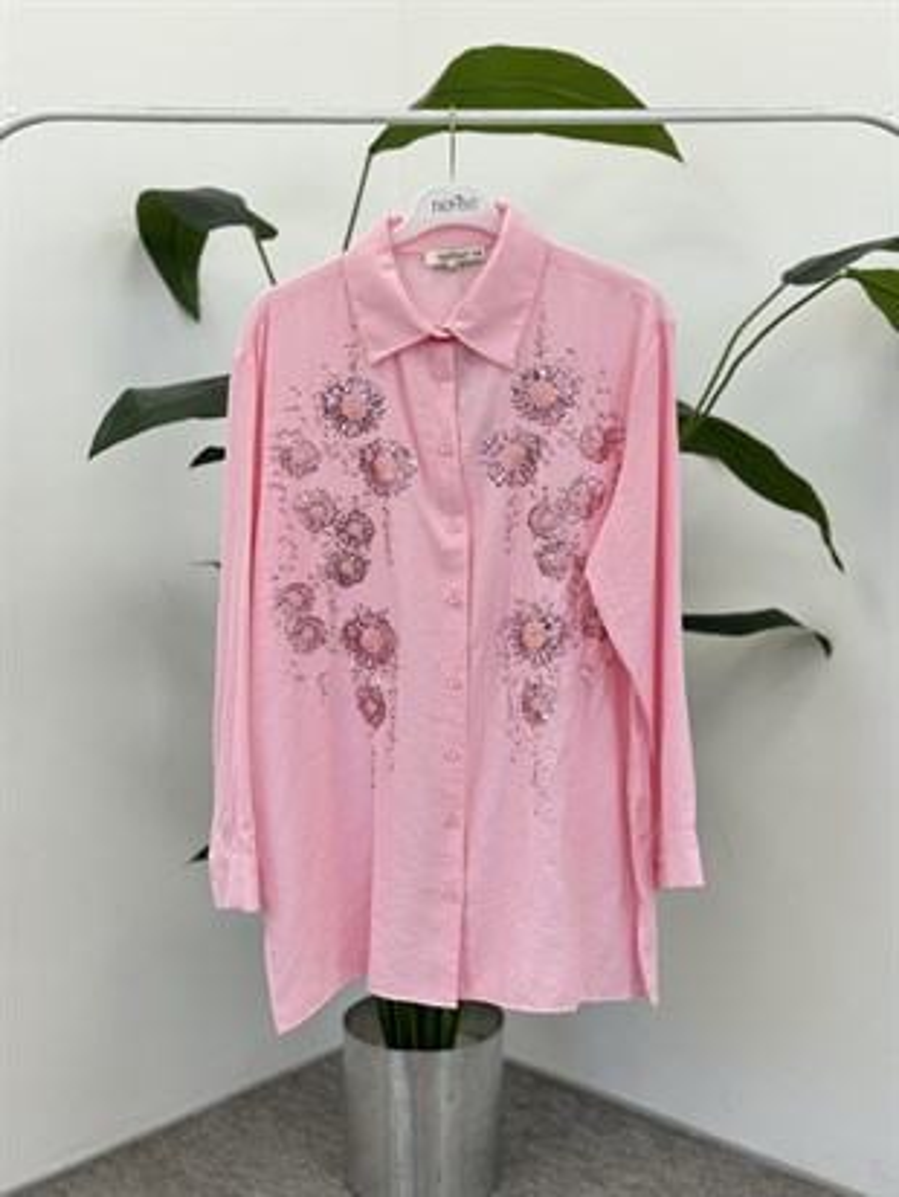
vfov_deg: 39.6
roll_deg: +0.1
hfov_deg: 30.3
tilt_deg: -8.0
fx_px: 1661
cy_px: 598
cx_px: 450
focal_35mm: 48
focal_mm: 6.76
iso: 64
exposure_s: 1/185
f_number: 1.78
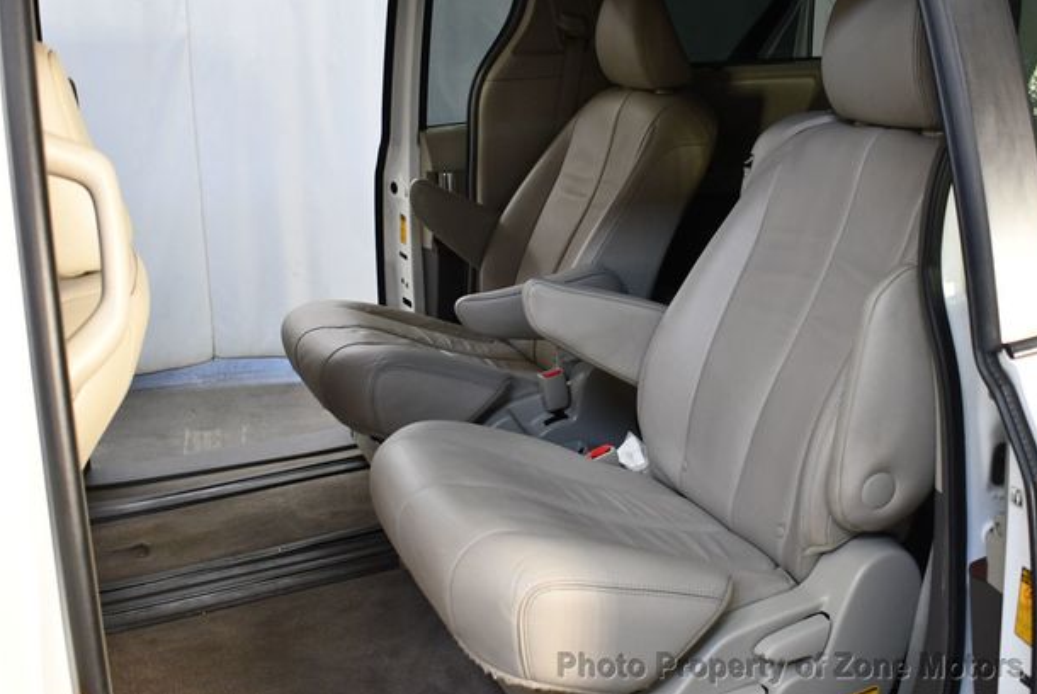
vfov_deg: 32.0
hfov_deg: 46.4
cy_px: 335
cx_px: 537
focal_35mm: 42
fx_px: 1211
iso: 800
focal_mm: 20
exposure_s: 1/160
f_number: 3.5
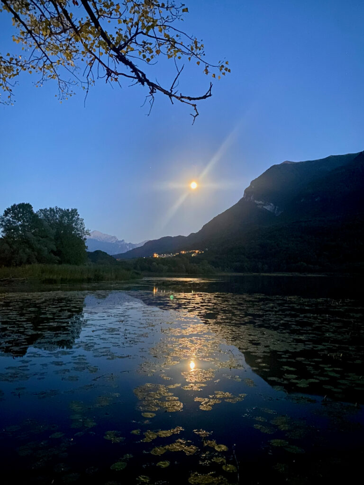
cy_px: 242
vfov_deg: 67.3
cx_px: 182
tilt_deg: +5.6
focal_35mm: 26
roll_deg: +1.0
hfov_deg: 53.1
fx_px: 365
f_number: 1.8
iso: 1000
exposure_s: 1/4
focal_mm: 4.25
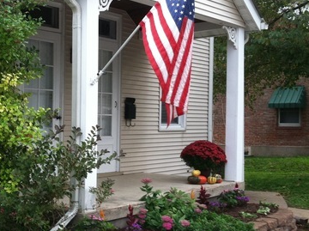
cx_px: 77
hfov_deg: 29.4
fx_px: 579
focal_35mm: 65
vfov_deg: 22.5
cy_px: 113
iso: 80
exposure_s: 1/169
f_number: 2.8
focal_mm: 3.85
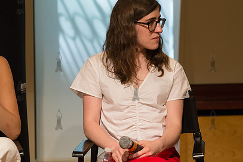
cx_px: 136
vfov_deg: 12.0
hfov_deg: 17.9
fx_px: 769
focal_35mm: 114
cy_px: 91
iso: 2500
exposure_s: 1/640
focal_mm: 80
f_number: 4
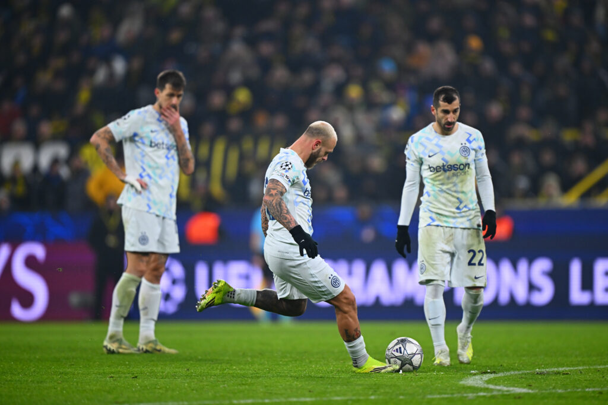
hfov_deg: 5.2
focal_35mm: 400
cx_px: 304
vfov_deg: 3.4
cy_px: 202
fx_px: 6756
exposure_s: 1/1600
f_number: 2.8
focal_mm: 400
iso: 1600
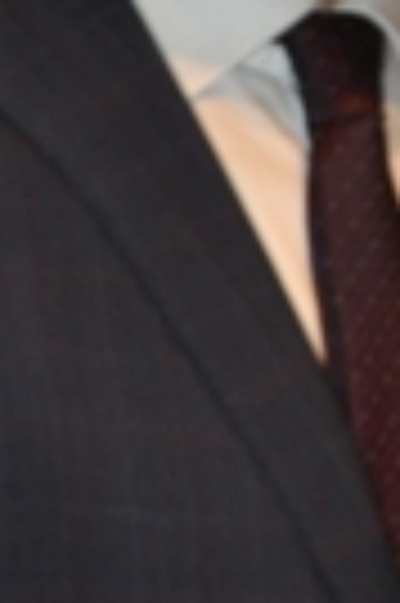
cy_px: -284
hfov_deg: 3.7
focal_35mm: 373
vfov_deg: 5.5
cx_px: 600
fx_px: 6232
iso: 800
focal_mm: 52
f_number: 4.5
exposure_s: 1/60
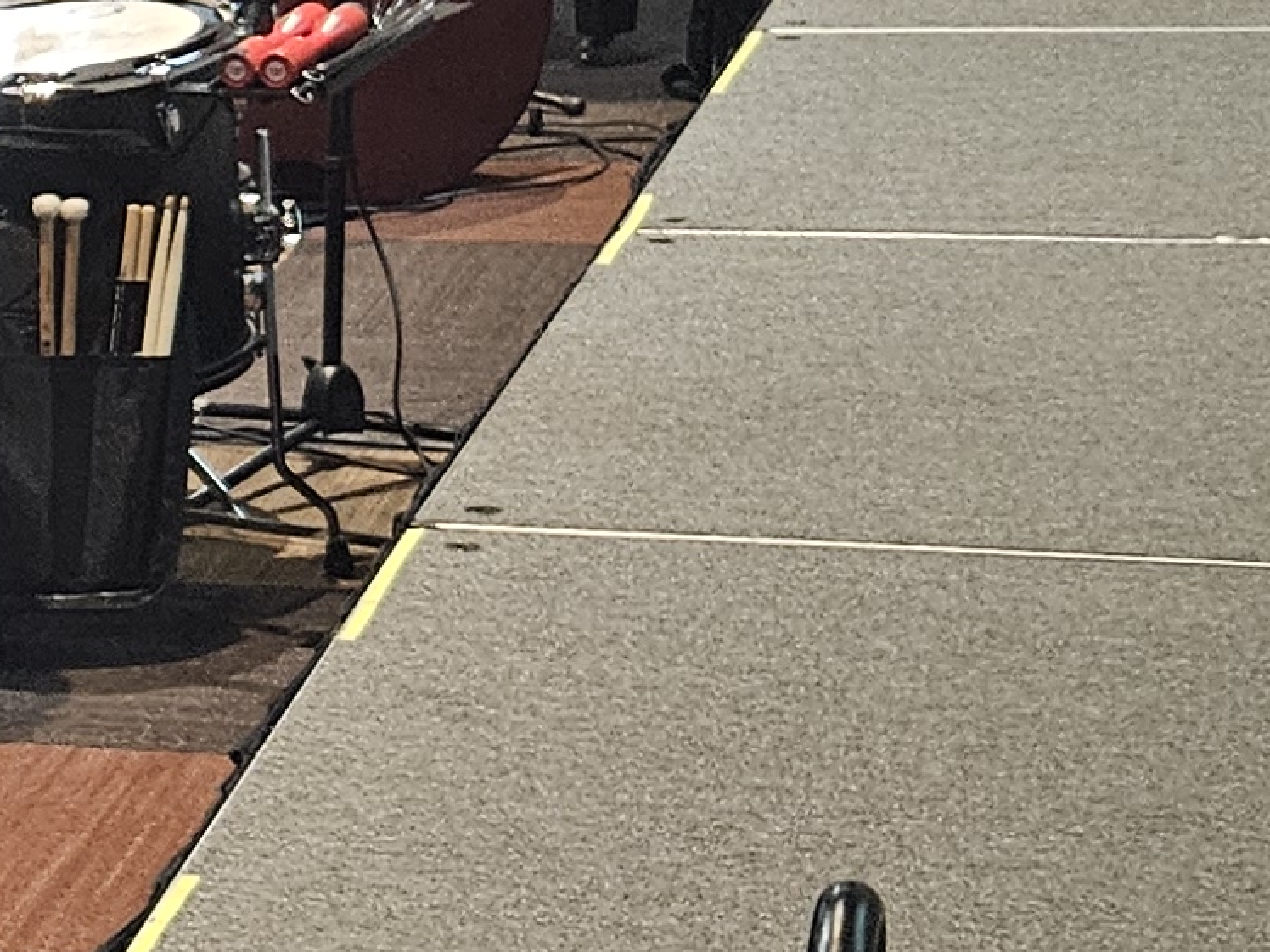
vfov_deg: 12.0
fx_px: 4513
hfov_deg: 13.7
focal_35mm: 123
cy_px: 825
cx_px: -1245
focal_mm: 5.4
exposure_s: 1/30
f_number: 1.8
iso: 640
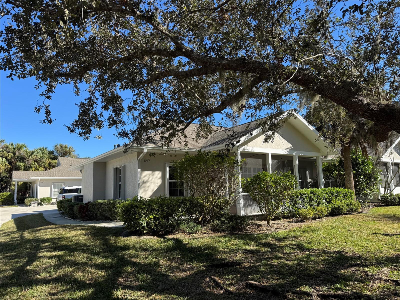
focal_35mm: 24
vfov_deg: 56.8
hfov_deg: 71.6
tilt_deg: +6.9
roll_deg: +0.8
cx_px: 200
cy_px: 150
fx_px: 277
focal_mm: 6.76
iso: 80
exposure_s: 1/1767
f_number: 1.78
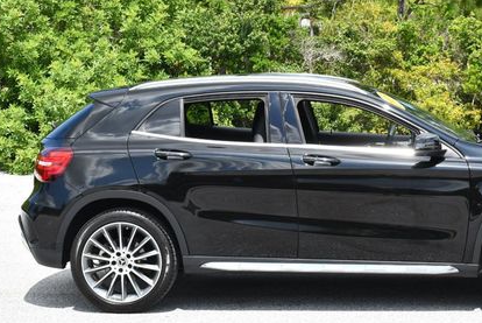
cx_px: 336
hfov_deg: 20.5
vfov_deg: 13.9
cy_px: 136
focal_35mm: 99
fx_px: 1327
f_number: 8
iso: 200
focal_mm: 32
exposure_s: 1/250
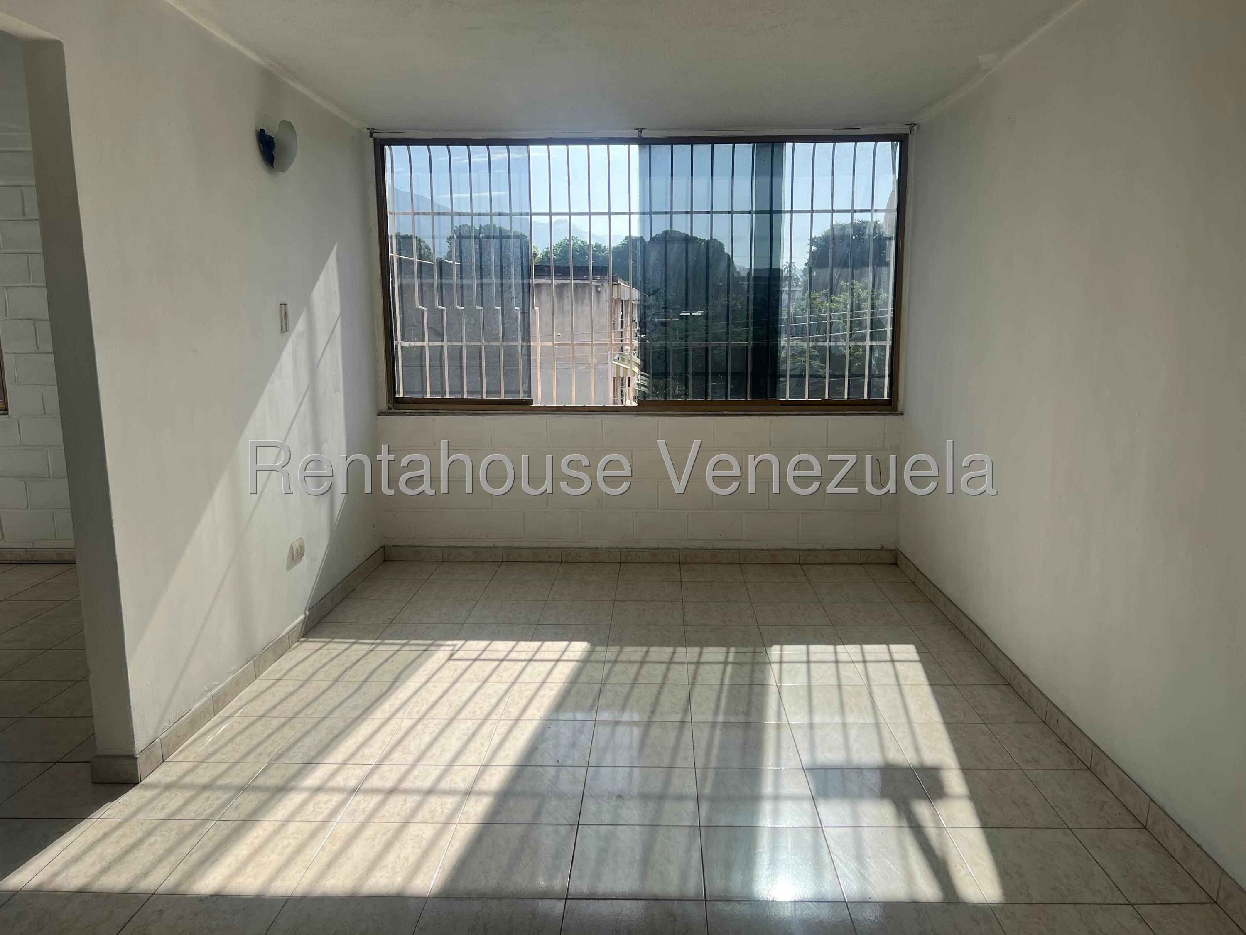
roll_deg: +1.0
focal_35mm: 26
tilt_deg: -8.8
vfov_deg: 53.1
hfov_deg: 67.3
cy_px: 468
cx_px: 623
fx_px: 936
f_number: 1.5
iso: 50
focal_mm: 5.7
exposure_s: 1/2404
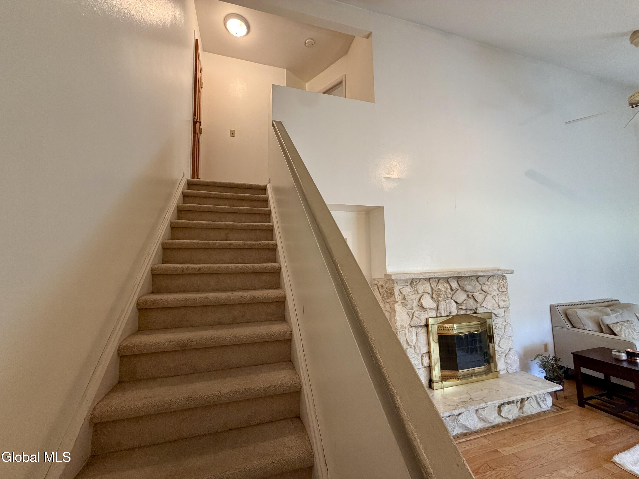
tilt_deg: +5.0
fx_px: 258
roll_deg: +1.9
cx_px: 320
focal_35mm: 14
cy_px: 240
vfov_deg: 85.7
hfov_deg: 102.1
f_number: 2.2
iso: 250
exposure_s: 1/60
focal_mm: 2.22
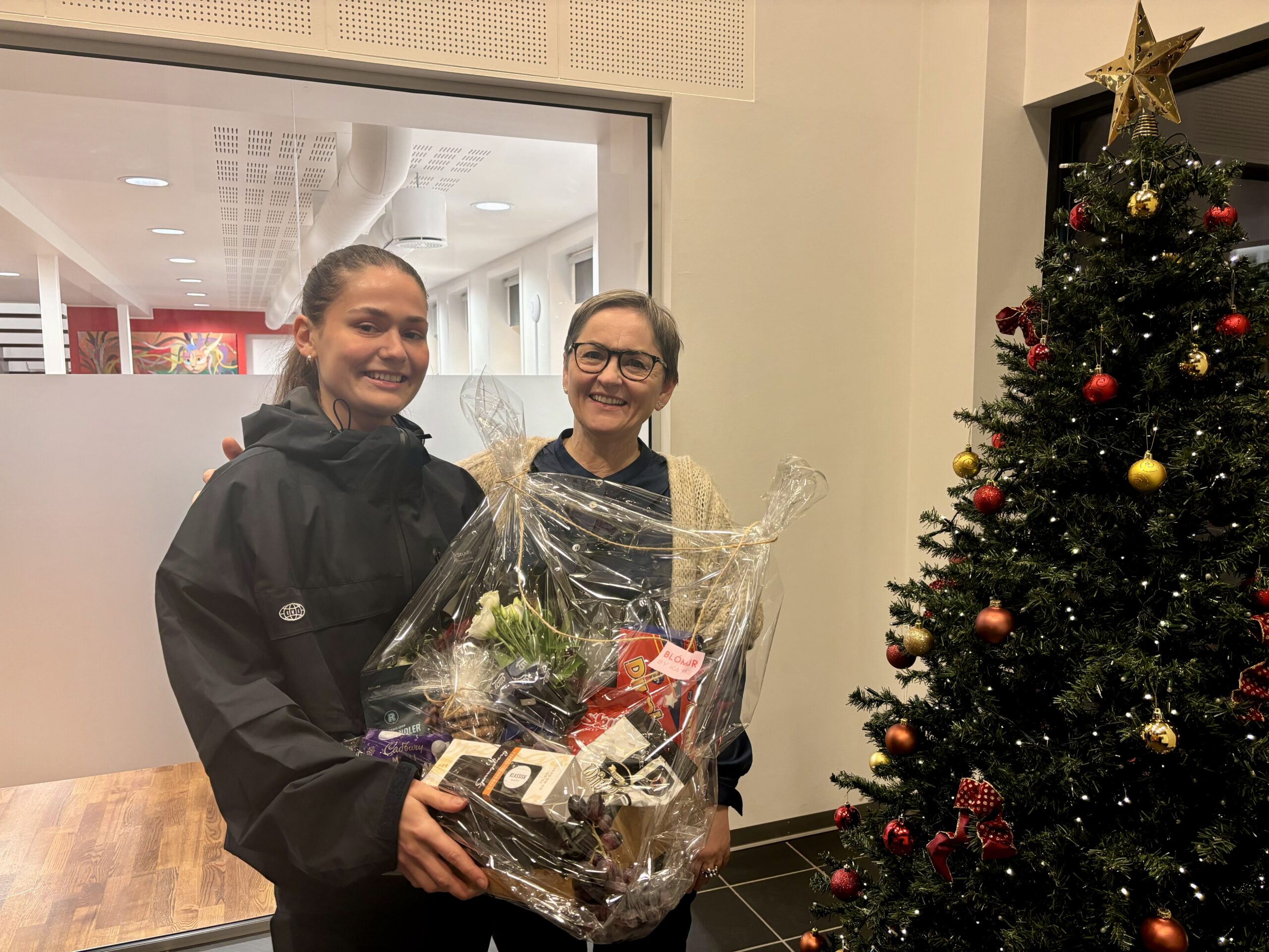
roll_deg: +0.9
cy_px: 476
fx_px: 953
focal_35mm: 26
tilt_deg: -6.6
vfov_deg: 53.1
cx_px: 634
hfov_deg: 67.3
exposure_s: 1/50
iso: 160
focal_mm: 5.96
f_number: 1.6
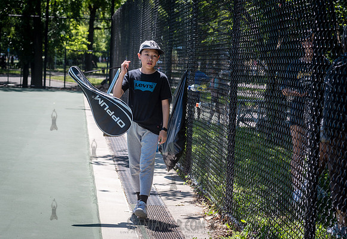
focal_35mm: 92
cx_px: 167
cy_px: 120
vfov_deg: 15.3
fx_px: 892
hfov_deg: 22.0
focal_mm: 80
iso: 200
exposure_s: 1/800
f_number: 5
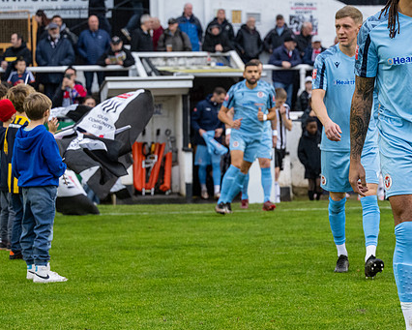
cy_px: 169
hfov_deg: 14.6
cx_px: 395
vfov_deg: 11.9
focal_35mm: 130
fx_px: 1586
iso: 2000
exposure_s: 1/400
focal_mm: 70
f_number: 4
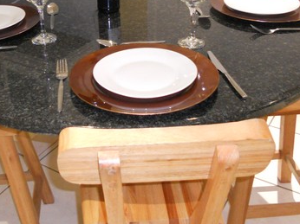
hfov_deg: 38.0
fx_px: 433
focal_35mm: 50
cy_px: 45
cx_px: 116
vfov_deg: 28.5
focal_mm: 4.9
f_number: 3.2
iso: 400
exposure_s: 1/6
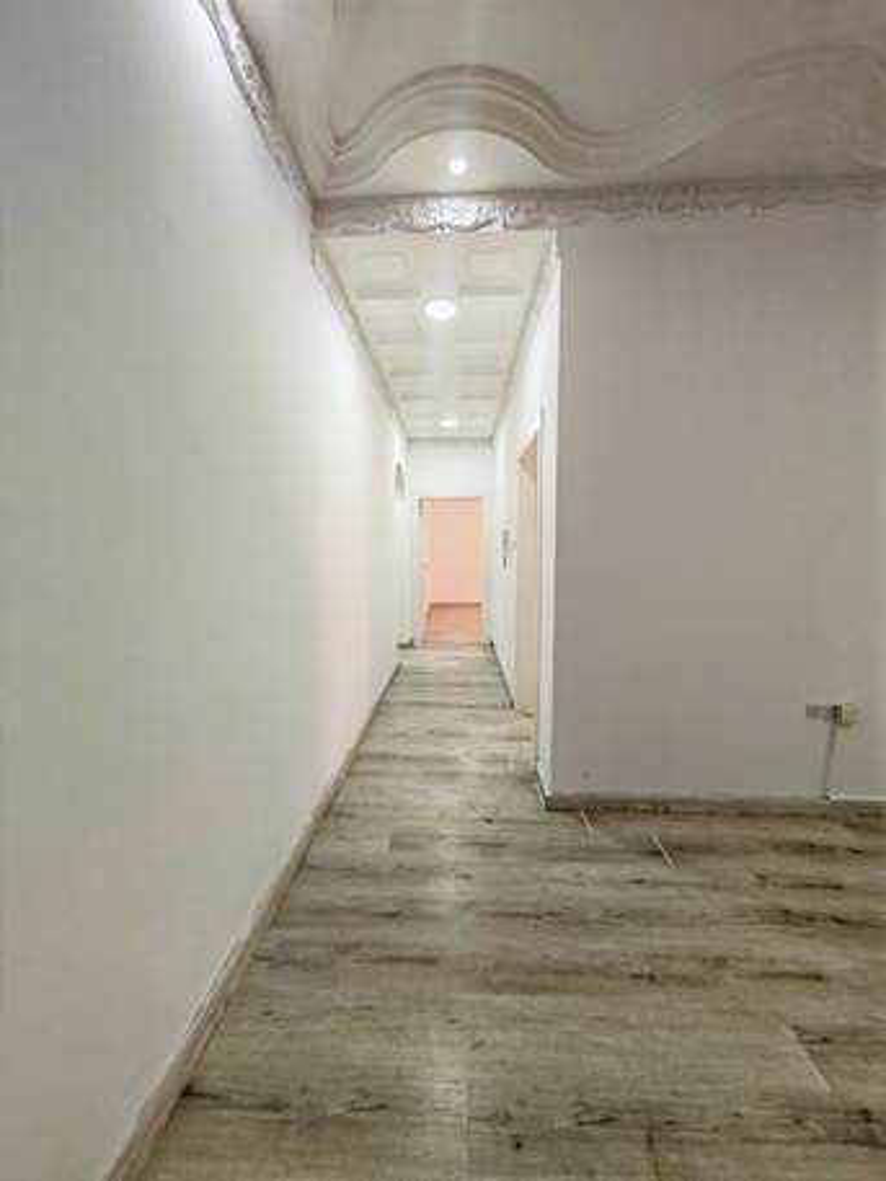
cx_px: 443
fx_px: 443
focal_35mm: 13
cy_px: 590
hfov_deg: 89.9
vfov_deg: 106.2
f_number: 2
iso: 160
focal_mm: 1.82
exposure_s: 1/40
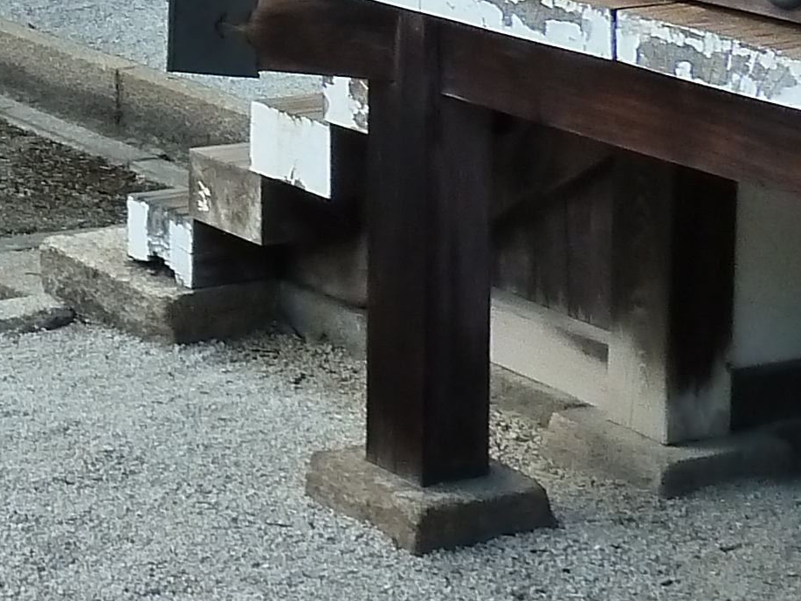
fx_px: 2523
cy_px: -425
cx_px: -466
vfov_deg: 12.6
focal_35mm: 109
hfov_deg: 16.2
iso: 200
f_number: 4
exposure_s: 1/125
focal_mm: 4.1
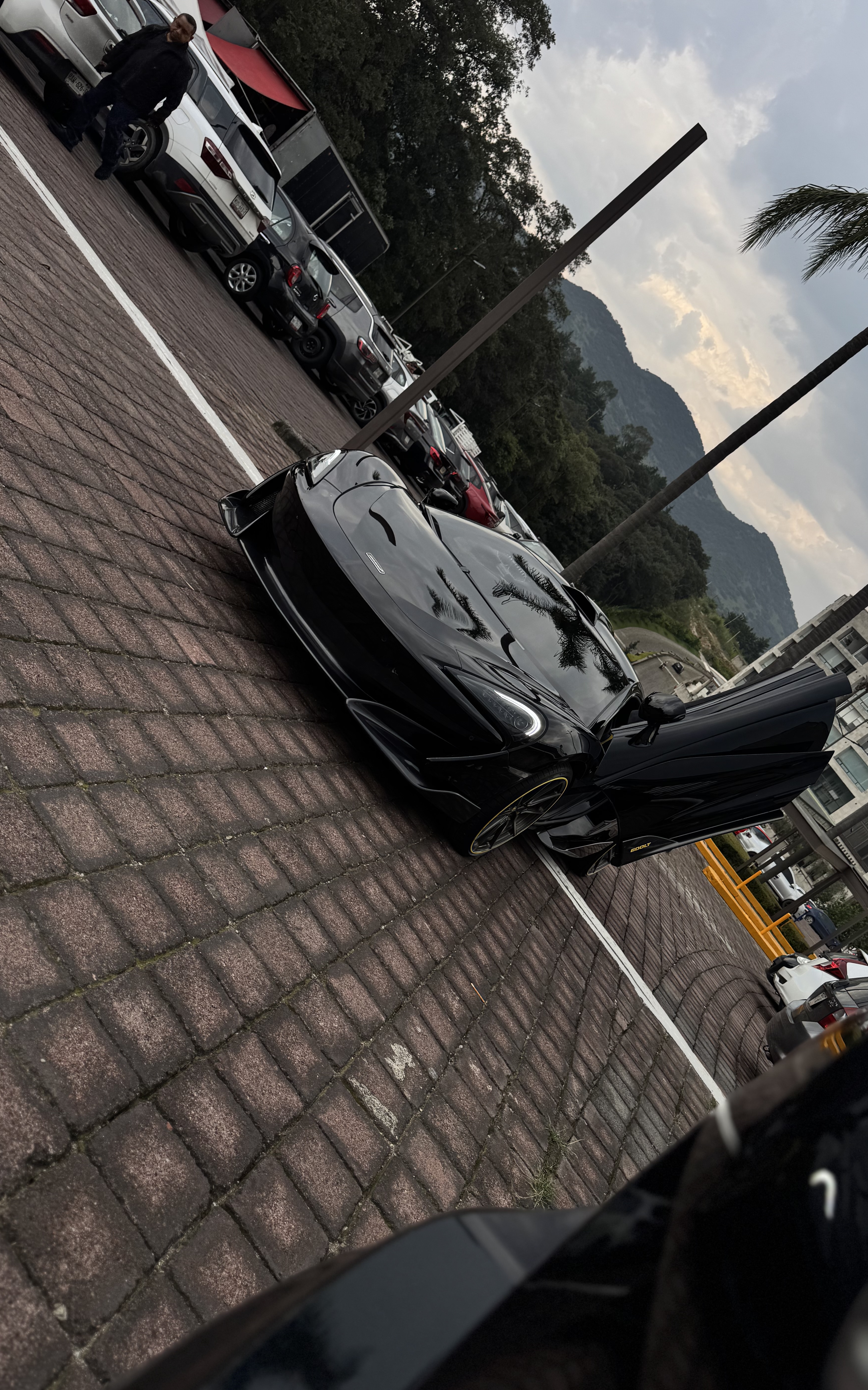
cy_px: 708
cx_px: 527
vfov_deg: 70.4
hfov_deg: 47.3
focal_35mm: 26
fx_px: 984
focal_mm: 6.76
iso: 80
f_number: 1.78
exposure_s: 1/4608
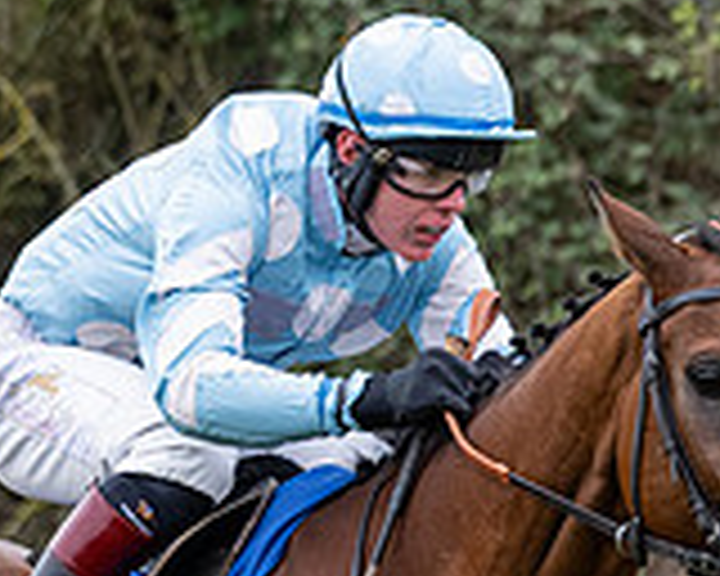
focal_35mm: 715
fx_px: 15236
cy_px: 1083
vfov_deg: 2.2
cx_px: 683
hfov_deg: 2.7
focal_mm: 125
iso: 800
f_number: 4
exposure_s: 1/1250
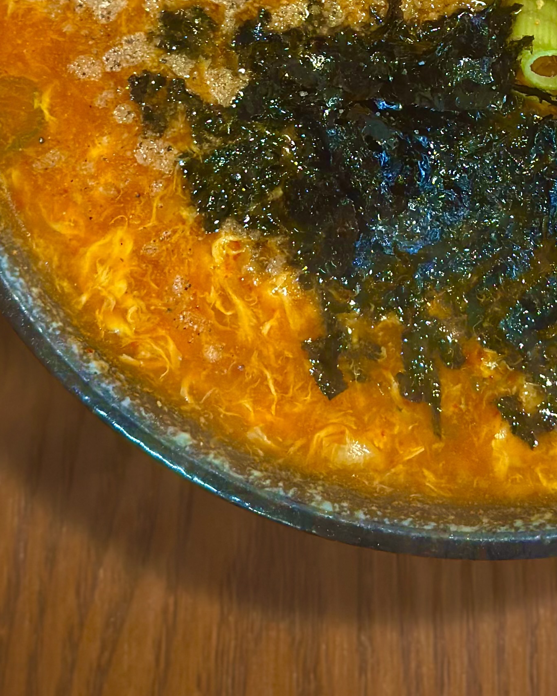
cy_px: 22
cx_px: 480
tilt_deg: -81.4
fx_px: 2288
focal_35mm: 111
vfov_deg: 17.0
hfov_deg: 13.8
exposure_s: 1/40
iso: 250
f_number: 1.78
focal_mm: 6.86
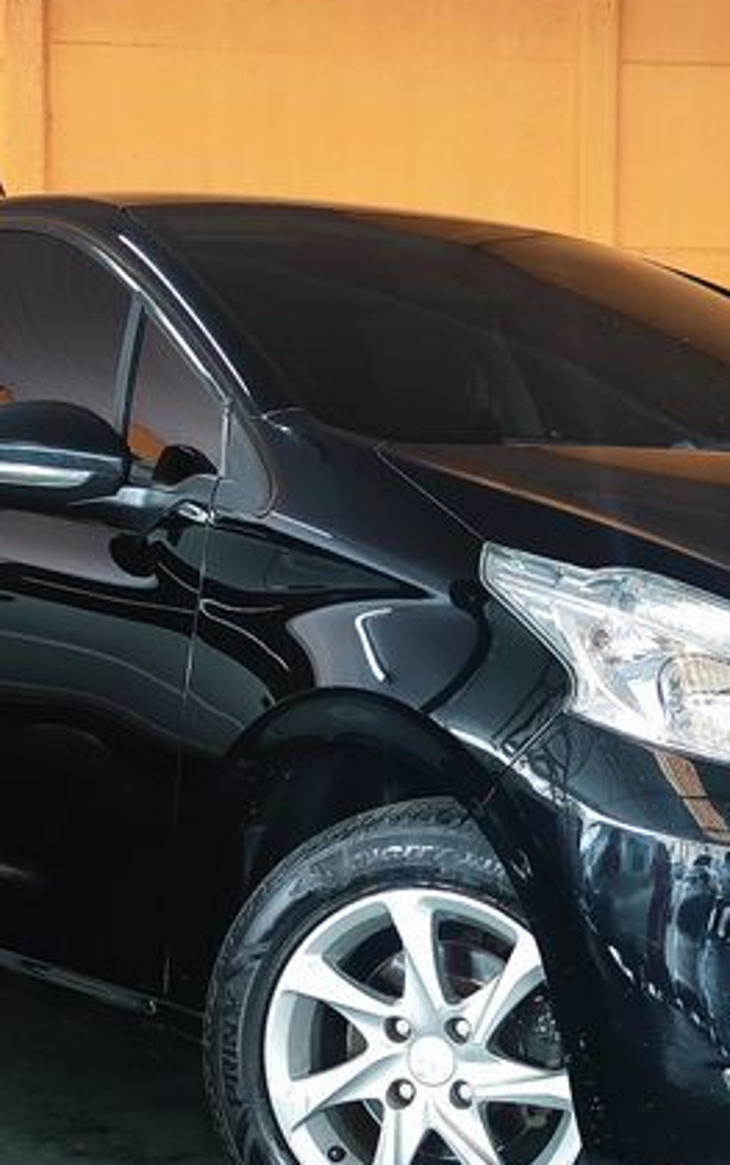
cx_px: 391
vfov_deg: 42.5
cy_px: 668
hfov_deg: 27.4
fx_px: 1494
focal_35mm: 47
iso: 916
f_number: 1.69
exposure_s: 1/120
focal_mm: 7.01
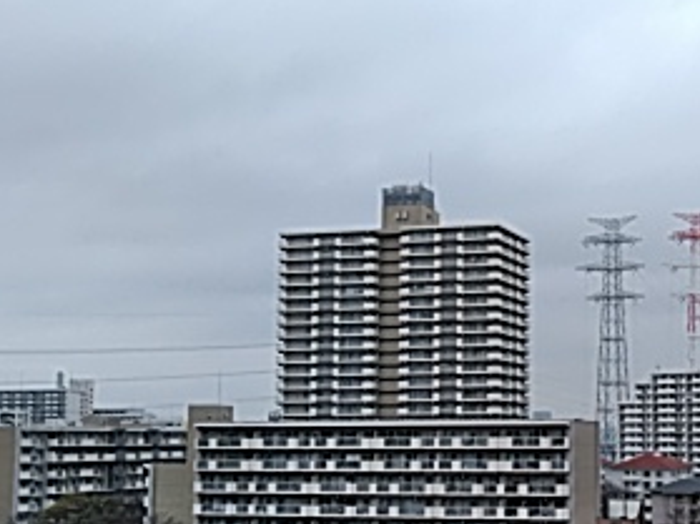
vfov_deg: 23.6
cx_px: 595
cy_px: 308
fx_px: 1253
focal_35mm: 62
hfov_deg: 30.2
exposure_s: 1/422
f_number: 2.2
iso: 60
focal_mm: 3.46
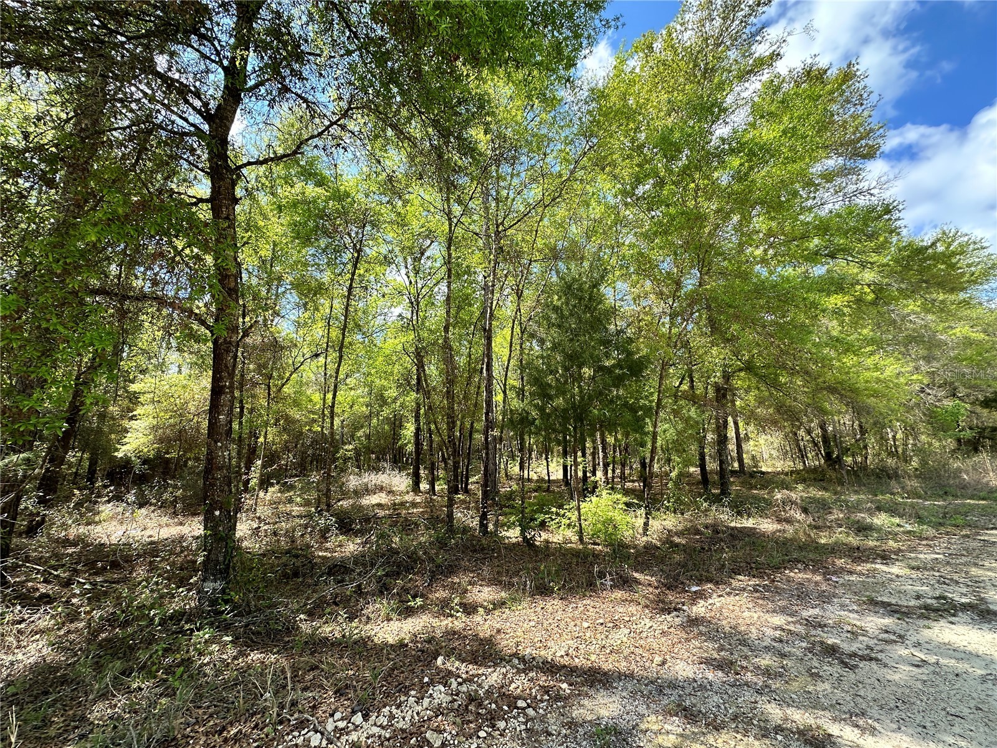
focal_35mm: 14
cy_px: 374
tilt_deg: +10.9
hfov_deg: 102.1
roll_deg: +1.5
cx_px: 498
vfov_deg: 85.7
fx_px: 403
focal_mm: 2.22
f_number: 2.2
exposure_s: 1/406
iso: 40
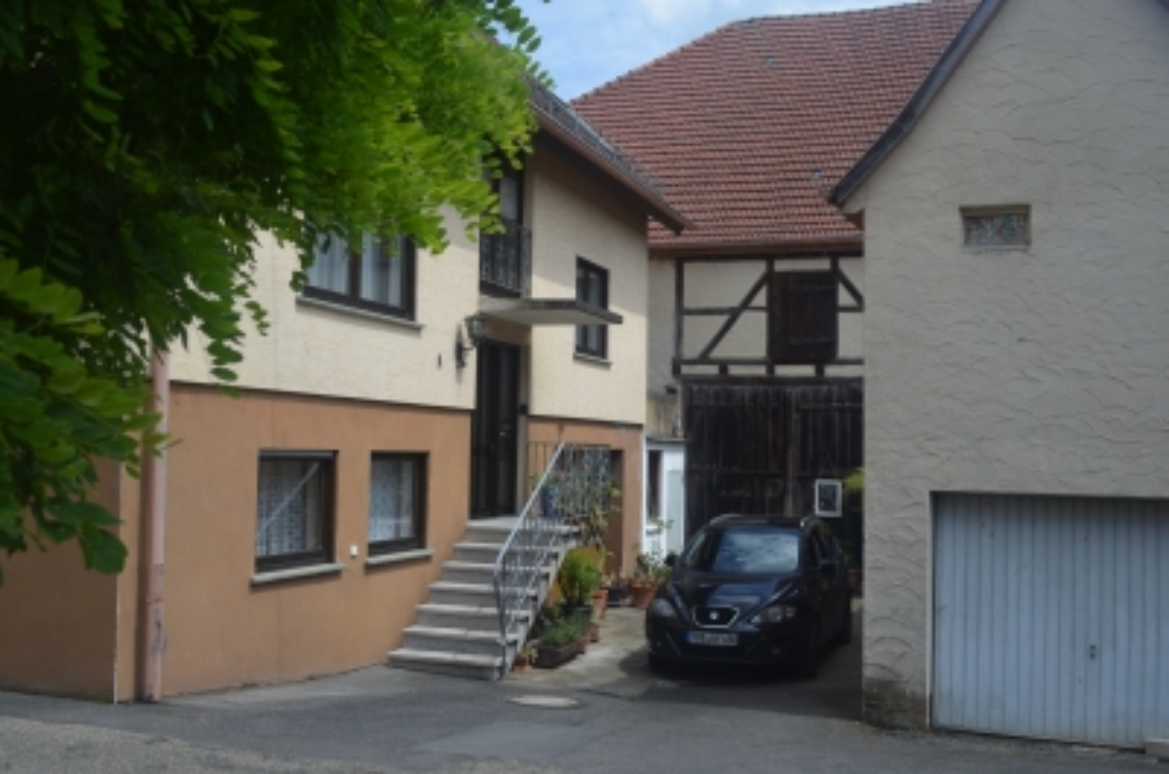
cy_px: 387
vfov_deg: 36.7
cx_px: 584
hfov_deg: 53.2
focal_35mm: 36
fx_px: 1167
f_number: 8
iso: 110
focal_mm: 24
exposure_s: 1/250
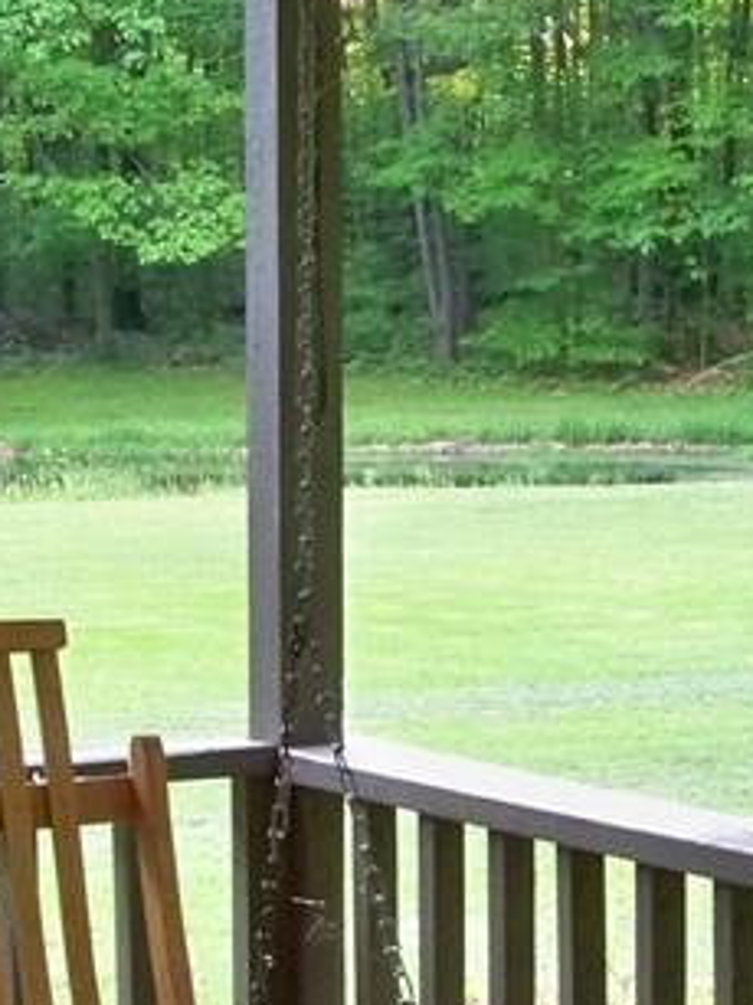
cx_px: 350
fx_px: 4063
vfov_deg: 14.1
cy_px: 606
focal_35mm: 140
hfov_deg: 10.6
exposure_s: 1/30
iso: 400
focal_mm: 7.5
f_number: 3.7
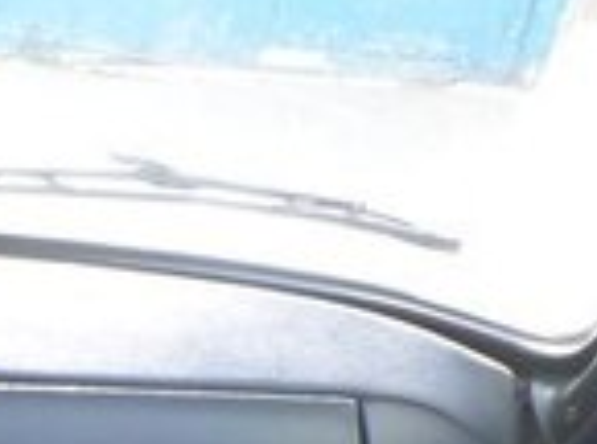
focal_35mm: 105
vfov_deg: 12.9
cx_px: -609
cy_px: 775
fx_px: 1806
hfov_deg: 15.1
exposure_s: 1/45
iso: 100
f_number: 3.5
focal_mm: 4.1
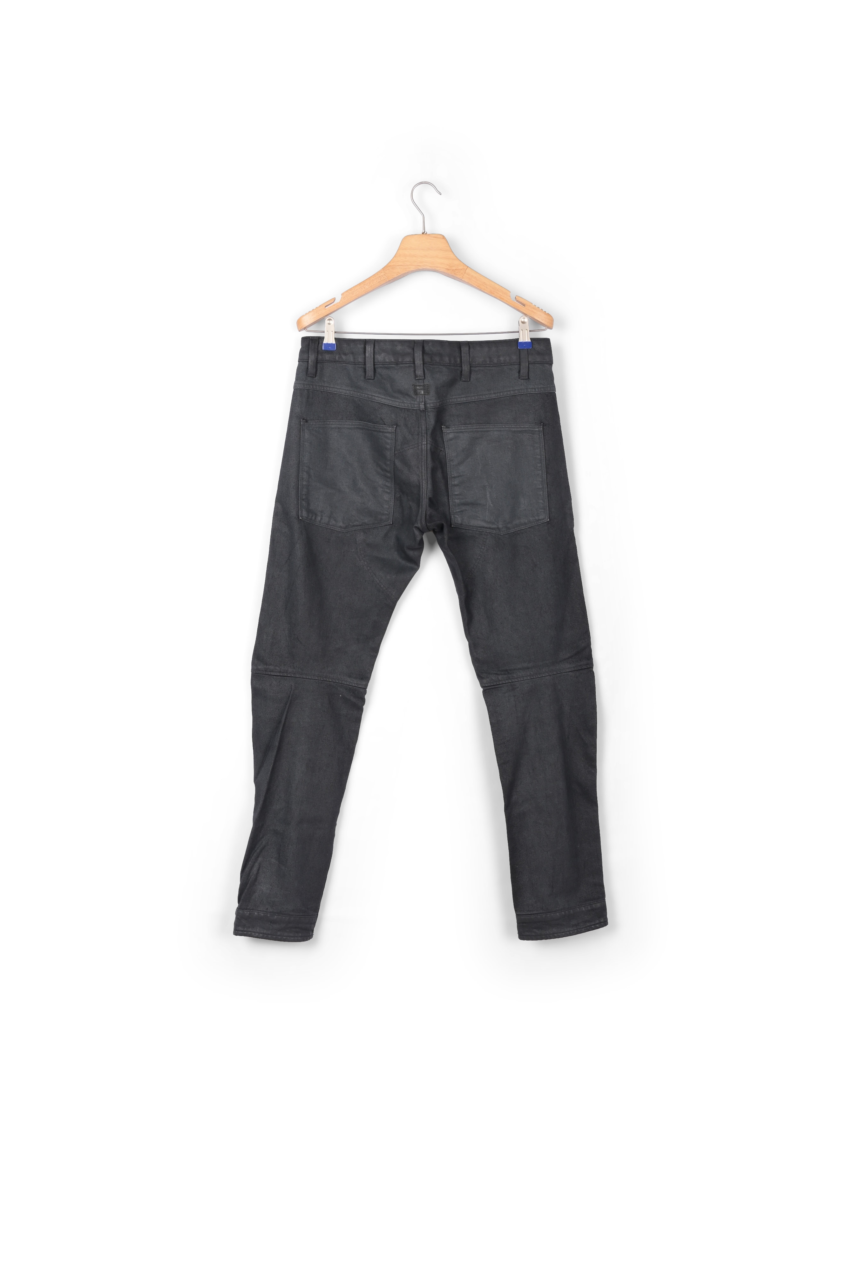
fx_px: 1306
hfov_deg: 35.9
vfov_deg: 51.9
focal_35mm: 37
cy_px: 636
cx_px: 424
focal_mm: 37
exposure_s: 1/200
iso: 100
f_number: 11
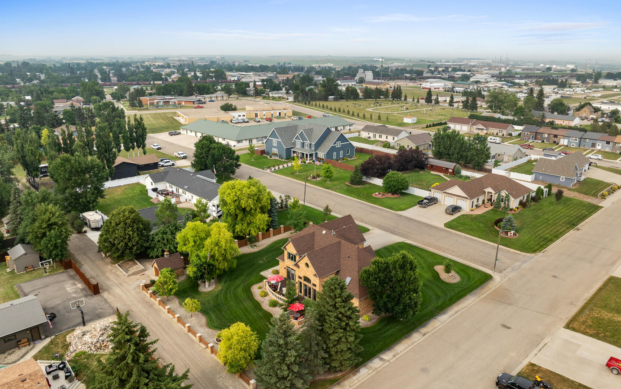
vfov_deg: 47.6
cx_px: 310
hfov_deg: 70.4
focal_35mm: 26
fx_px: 440
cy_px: 195
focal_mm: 12.29
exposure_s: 1/240
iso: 100
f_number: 7.1
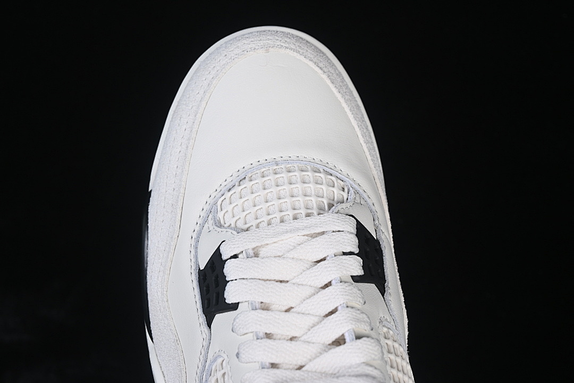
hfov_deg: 27.0
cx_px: 287
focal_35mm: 75
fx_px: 1196
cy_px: 192
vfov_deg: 18.2
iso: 160
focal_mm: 50
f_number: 7.1
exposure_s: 1/80
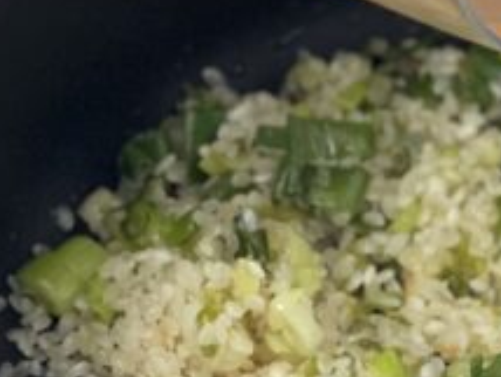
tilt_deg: -52.0
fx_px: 3246
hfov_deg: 8.8
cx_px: 550
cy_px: 254
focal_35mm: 224
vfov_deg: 6.6
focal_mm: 7.5
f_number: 2.2
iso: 250
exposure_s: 1/83
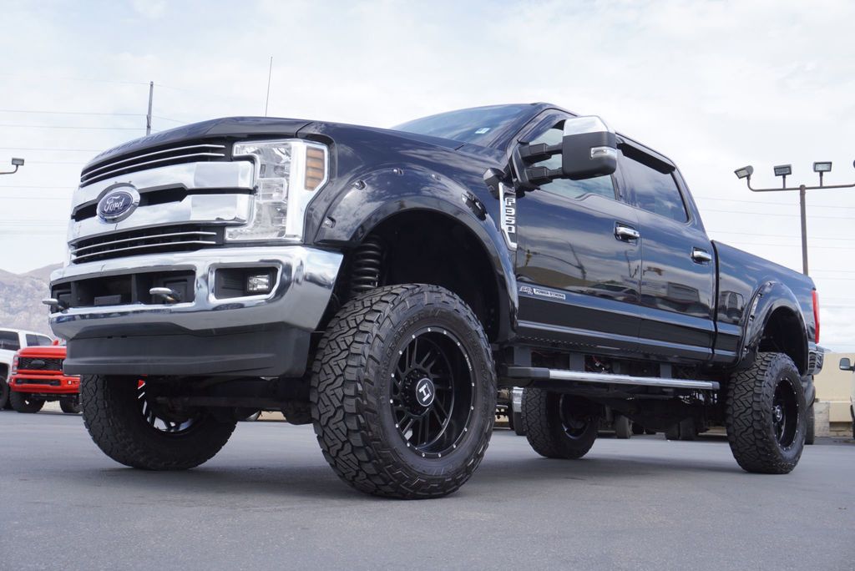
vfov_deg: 35.5
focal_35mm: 38
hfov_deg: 51.3
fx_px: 891
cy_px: 286
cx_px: 428
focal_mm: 25
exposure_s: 1/200
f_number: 7.1
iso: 100
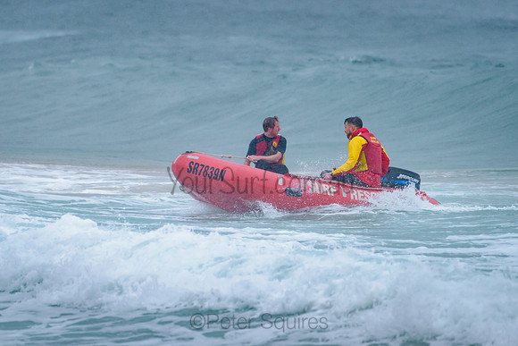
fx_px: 8826
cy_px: 137
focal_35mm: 613
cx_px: 261
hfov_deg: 3.4
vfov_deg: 2.2
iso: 1250
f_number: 5.6
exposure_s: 1/1000
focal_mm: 500
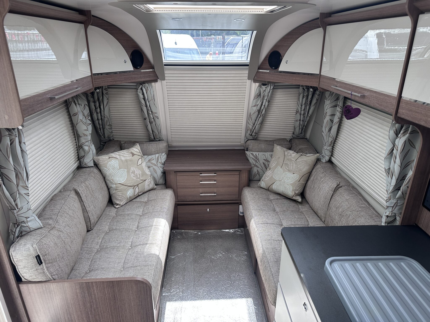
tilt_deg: -21.2
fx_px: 298
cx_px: 215
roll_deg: +0.2
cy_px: 161
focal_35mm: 24
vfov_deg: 56.8
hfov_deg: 71.6
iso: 80
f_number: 1.78
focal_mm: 6.86
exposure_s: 1/366
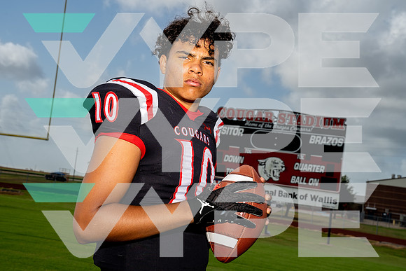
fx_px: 619
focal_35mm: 55
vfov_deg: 24.7
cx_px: 201
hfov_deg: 36.3
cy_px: 135
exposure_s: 1/250
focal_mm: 54
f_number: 10
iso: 100
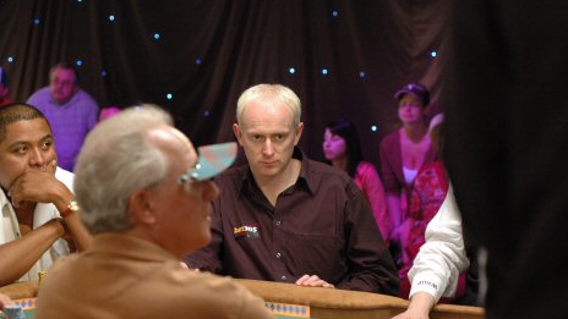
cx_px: 285
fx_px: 1431
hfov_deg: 22.5
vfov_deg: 12.7
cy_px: 175
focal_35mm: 95
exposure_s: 1/60
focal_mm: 60
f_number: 2.8
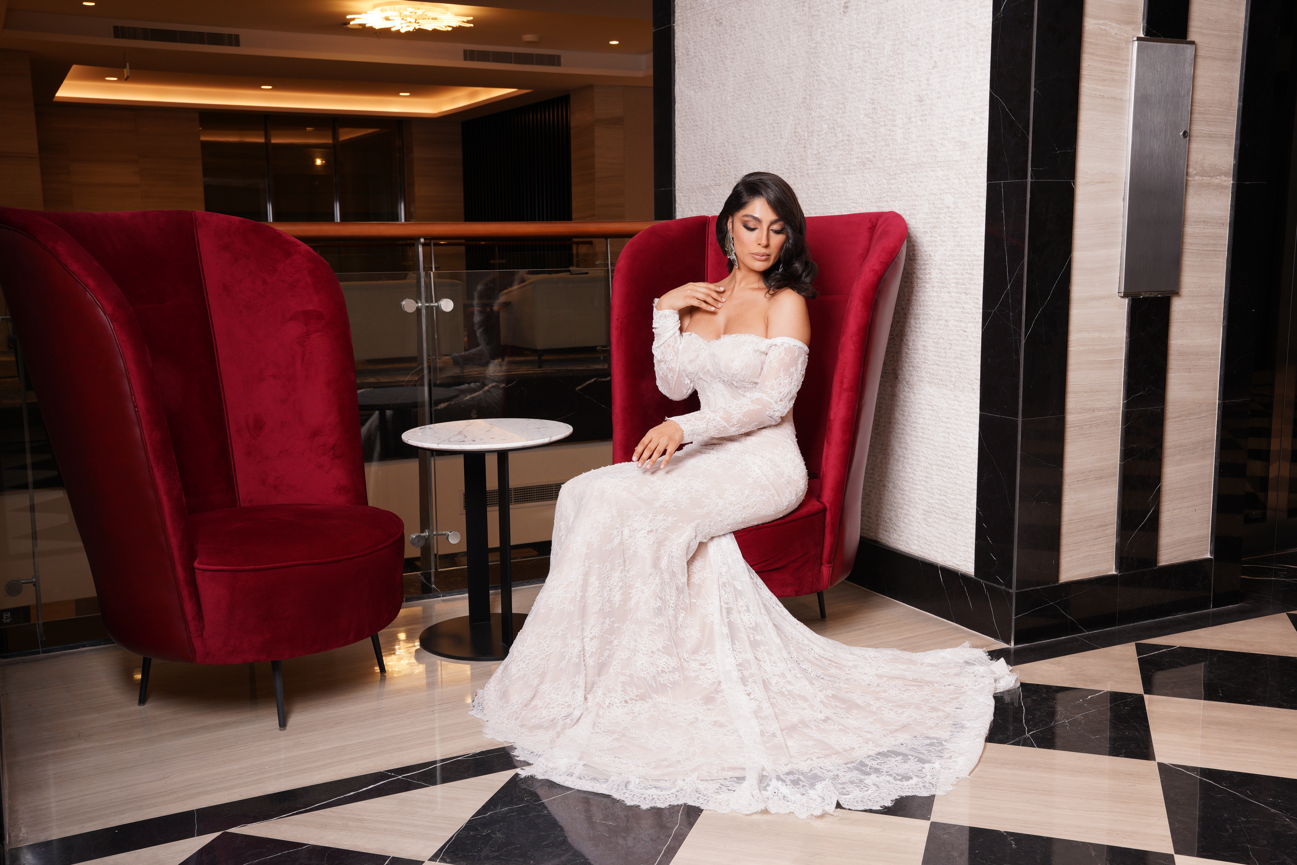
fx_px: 1272
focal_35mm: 35
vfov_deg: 37.6
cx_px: 648
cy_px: 432
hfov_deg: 54.0
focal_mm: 35.3
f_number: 8
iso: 640
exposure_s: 1/125
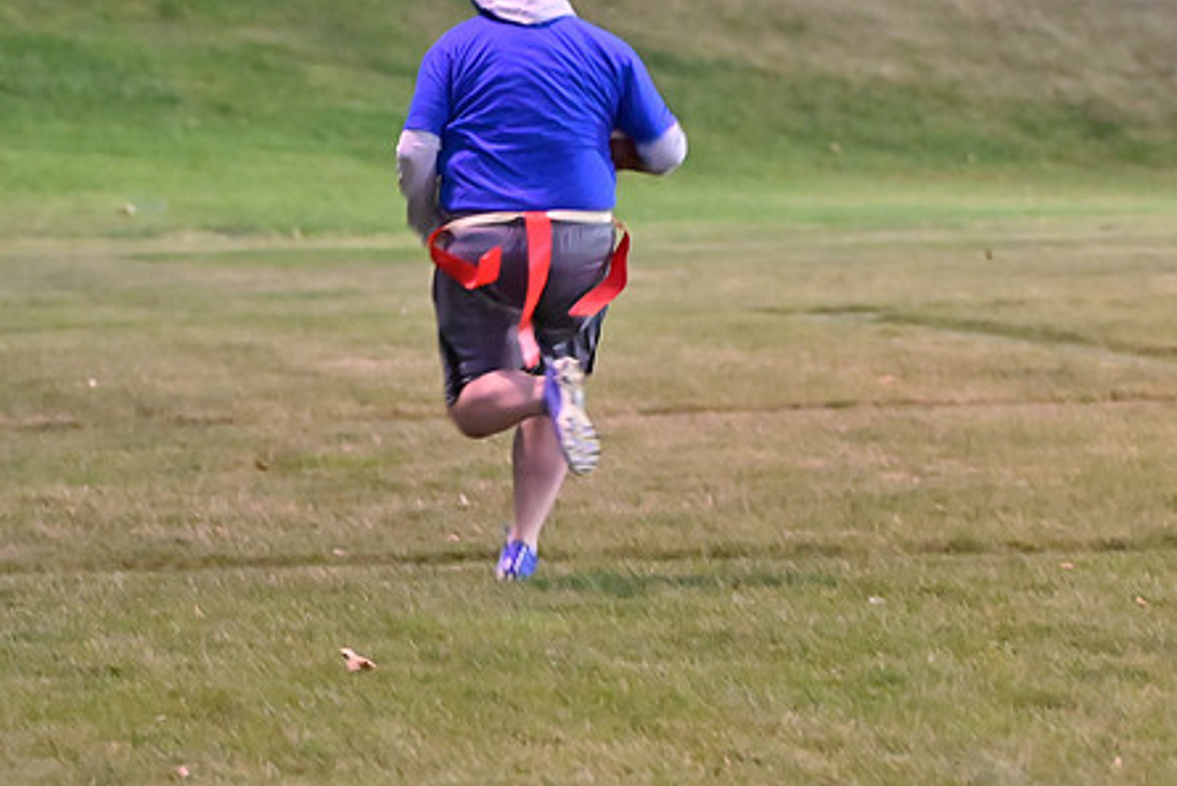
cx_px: 661
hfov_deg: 8.4
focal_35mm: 244
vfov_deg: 5.6
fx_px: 7980
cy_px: 284
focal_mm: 125
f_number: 4
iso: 6400
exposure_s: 1/200
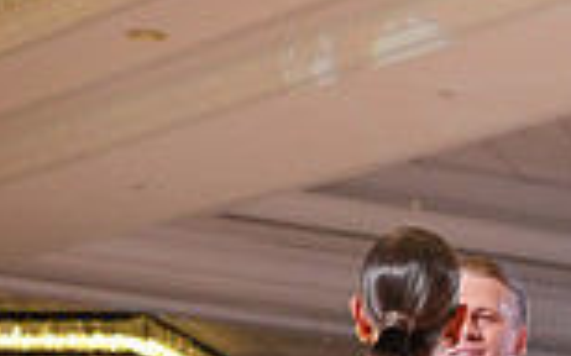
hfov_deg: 8.9
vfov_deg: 5.5
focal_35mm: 234
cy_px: 553
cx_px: 473
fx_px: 3639
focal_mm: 61
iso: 4000
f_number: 4
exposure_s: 1/500
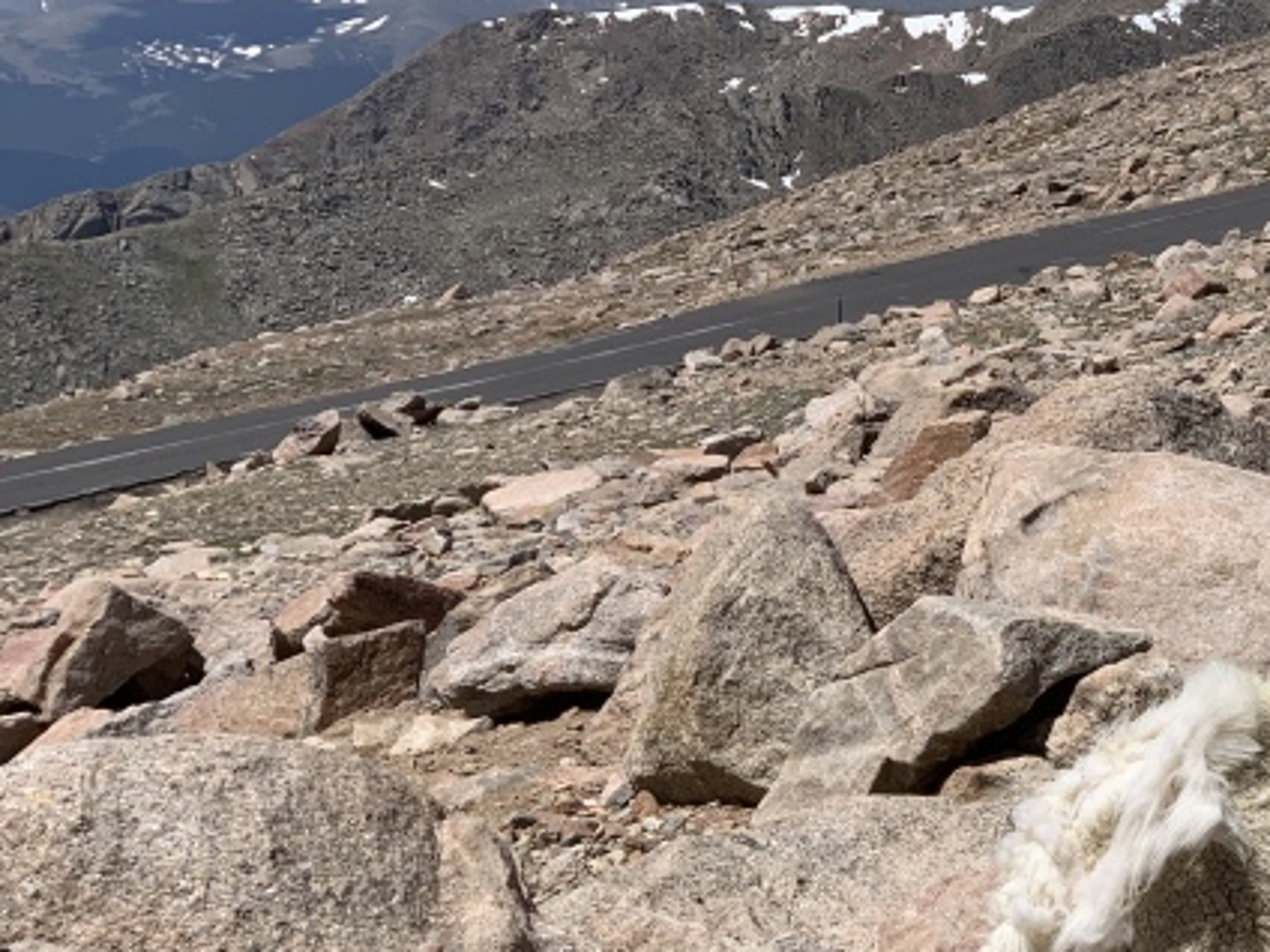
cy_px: 542
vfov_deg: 15.1
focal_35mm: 98
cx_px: 1171
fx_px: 3595
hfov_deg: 19.6
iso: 16
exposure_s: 1/2283
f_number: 2.4
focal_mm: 6
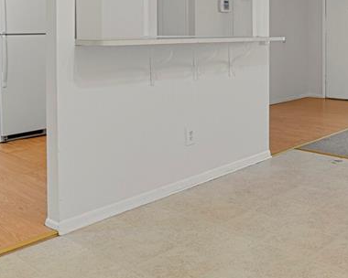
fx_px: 443
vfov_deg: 33.5
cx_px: 228
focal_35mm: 43
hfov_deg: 42.4
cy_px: 40
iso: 10000
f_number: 8
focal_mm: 17
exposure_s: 1/20
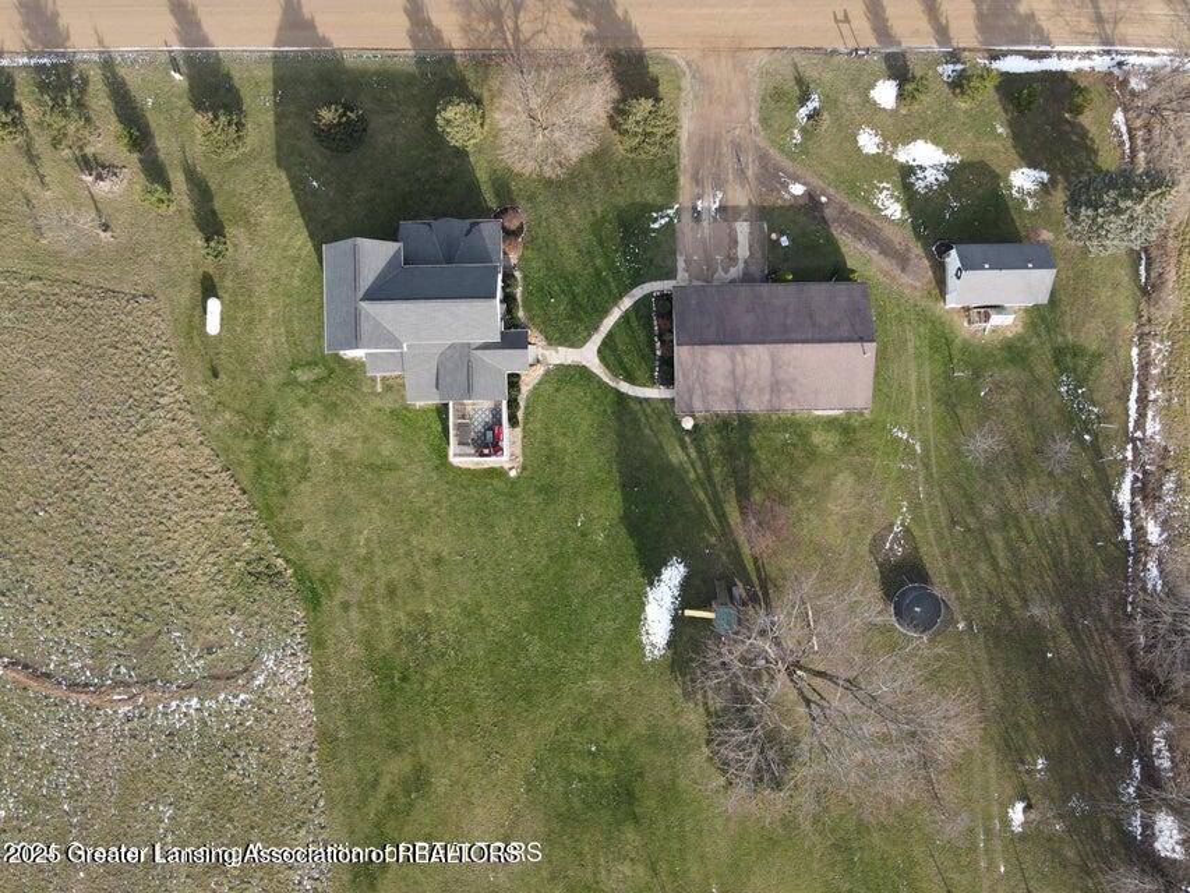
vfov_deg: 56.8
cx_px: 595
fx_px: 825
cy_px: 446
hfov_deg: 71.6
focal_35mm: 24
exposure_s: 1/180
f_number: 2.8
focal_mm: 4.5
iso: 100
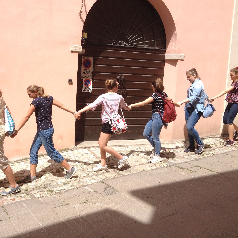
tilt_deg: -6.6
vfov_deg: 40.0
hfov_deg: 39.6
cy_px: 117
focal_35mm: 42
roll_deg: -2.7
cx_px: 82
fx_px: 327
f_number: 2.4
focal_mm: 4.28
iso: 50
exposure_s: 1/1577
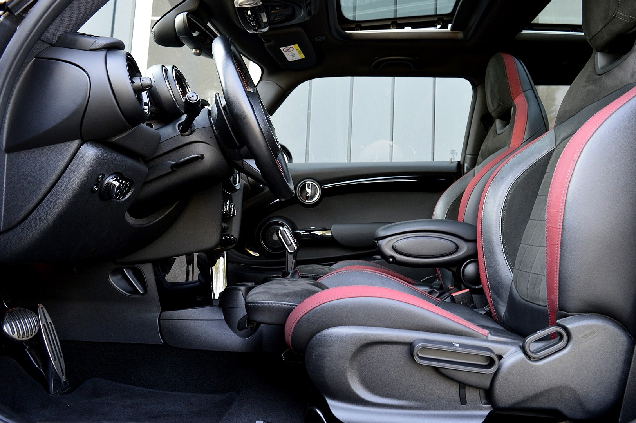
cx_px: 318
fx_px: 477
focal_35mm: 27
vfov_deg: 47.9
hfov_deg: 67.4
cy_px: 212
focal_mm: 18
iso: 800
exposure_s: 1/60
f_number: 6.3
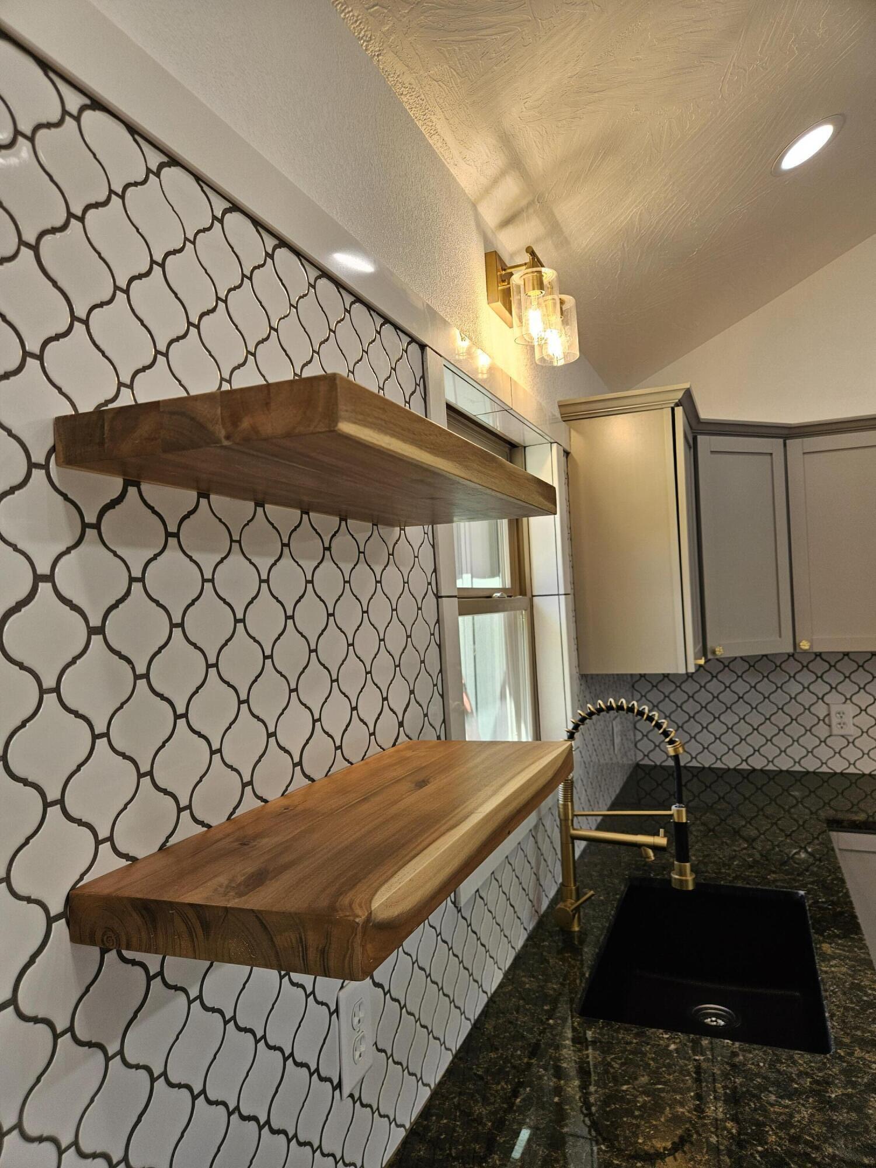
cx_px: 438
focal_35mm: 23
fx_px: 776
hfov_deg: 58.9
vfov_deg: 73.9
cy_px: 584
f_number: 1.8
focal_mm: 5.4
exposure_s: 1/120
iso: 50
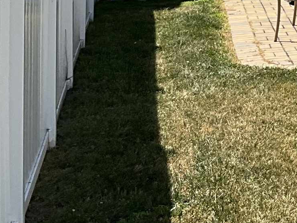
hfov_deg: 14.7
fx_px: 1038
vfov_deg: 11.7
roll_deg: -0.8
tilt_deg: -0.2
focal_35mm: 121
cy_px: -121
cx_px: 489
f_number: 1.8
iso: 25
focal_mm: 3
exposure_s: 1/1786
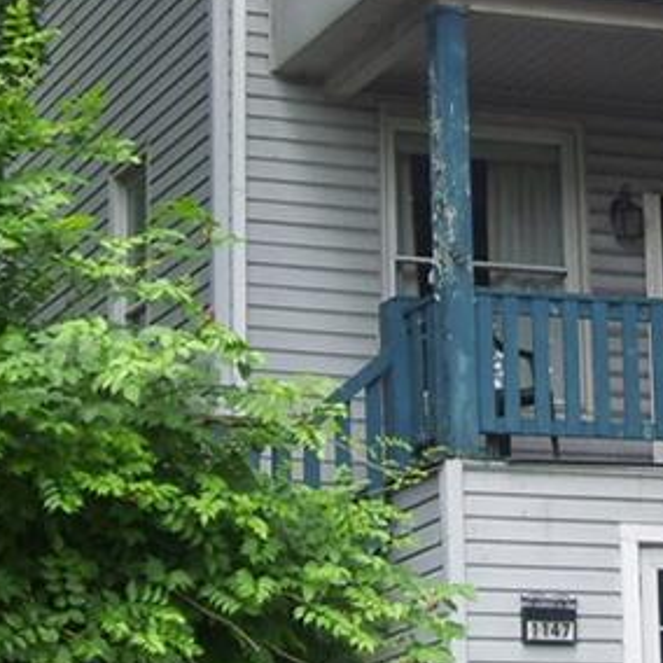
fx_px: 3099
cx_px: 544
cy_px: 154
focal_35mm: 143
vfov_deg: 12.2
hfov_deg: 12.2
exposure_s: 1/200
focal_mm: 7.6
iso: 80
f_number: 3
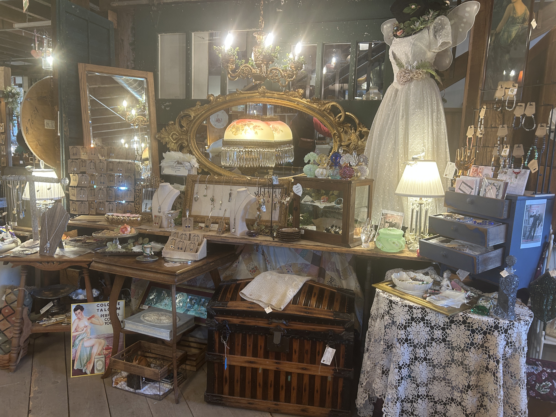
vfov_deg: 53.1
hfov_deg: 67.3
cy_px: 208
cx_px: 278
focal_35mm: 26
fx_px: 418
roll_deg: -2.1
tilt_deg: -8.7
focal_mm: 5.7
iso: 80
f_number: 1.5
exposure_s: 1/60
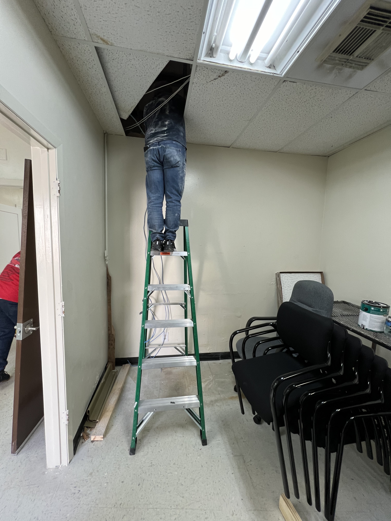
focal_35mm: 13
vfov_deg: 106.2
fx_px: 196
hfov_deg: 89.9
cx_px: 196
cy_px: 260
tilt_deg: -6.0
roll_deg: -1.4
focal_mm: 1.57
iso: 125
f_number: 1.8
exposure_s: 1/60
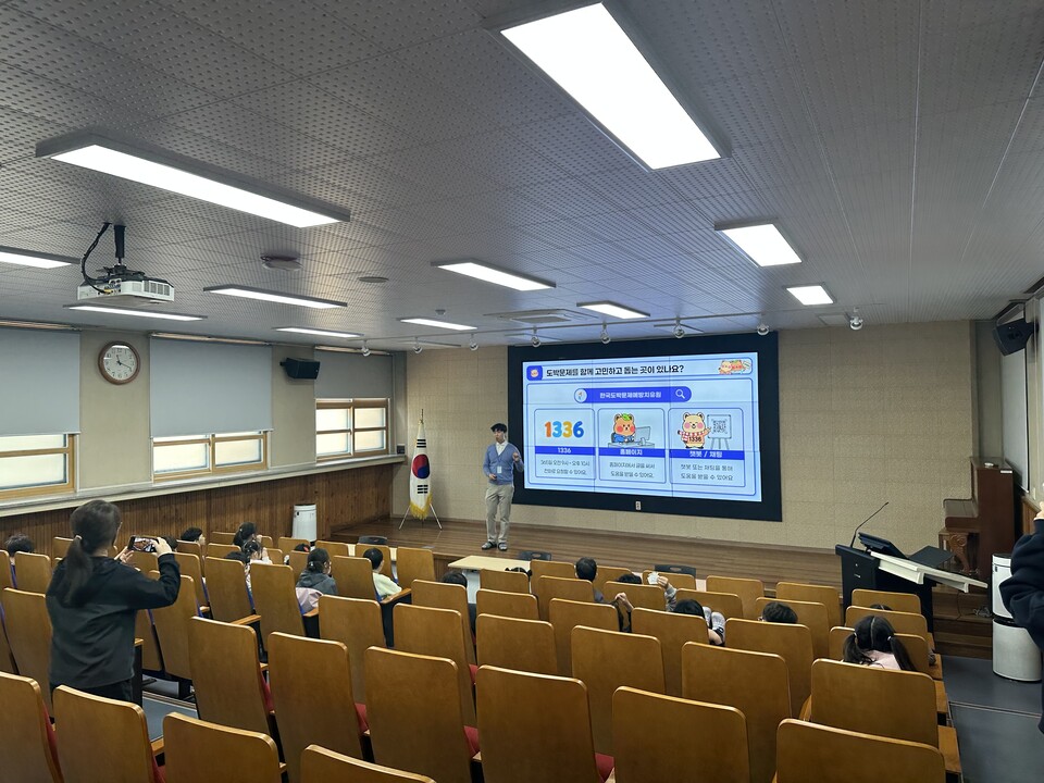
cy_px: 392
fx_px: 724
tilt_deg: +1.2
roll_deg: -0.4
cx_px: 522
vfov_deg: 56.8
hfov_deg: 71.6
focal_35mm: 24
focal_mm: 6.86
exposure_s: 1/120
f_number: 1.78
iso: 125
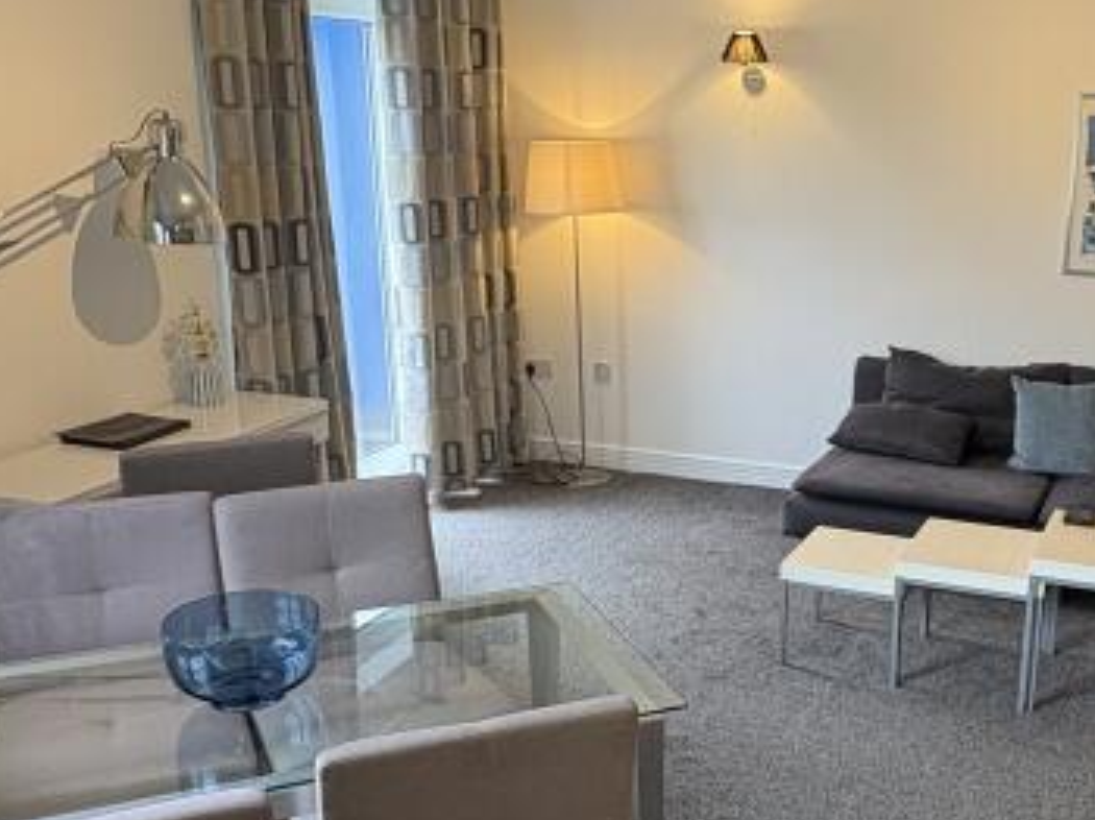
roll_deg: -0.8
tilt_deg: -17.0
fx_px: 1296
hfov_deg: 44.7
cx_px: 782
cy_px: 491
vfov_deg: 35.0
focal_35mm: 41
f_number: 2.2
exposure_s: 1/100
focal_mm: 2.22
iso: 200
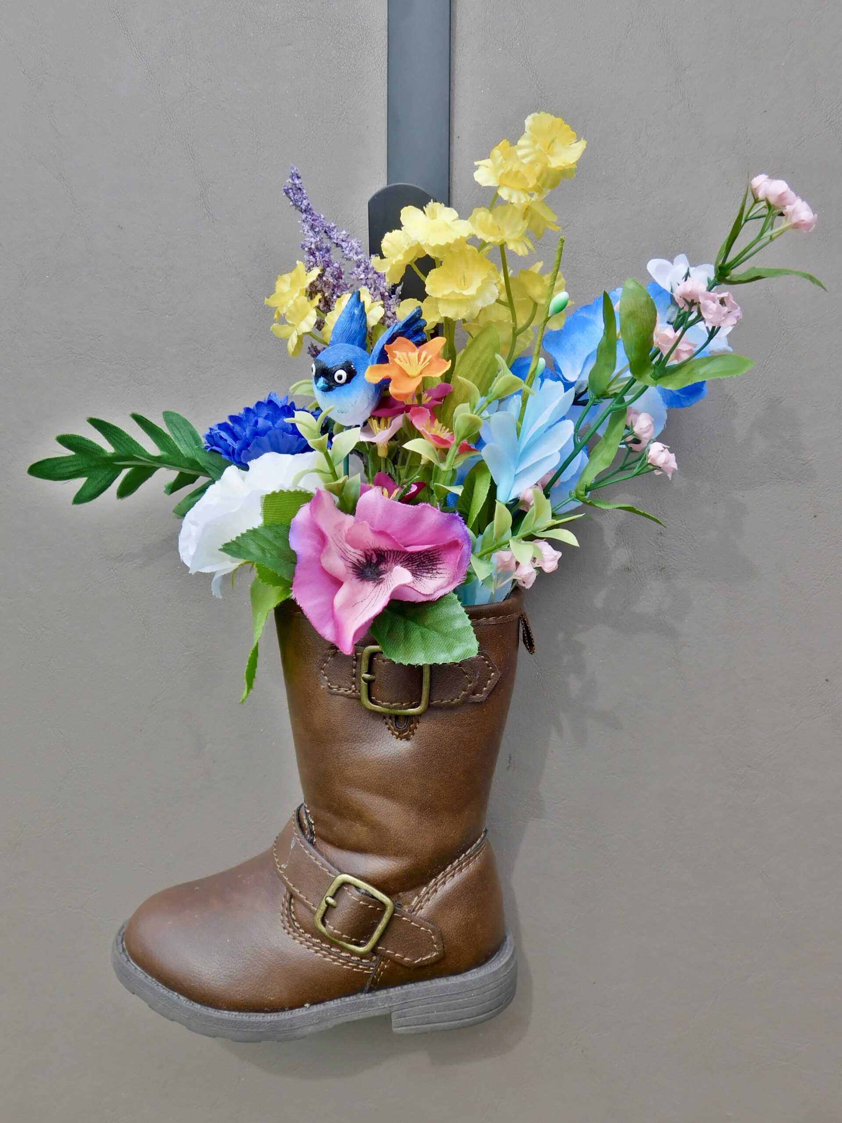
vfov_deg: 51.4
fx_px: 1168
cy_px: 562
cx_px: 421
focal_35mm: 36
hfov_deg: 39.7
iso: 125
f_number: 3.5
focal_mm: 6.3
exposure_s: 1/500
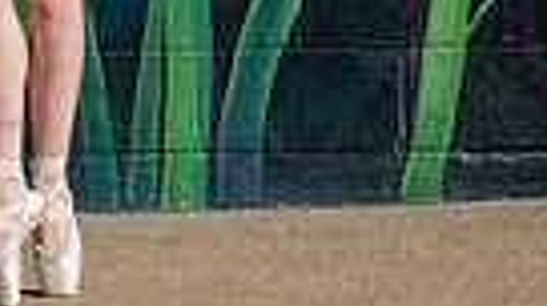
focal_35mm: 364
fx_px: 5271
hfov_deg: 5.9
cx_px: 109
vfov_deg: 3.3
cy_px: -262
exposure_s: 1/1000
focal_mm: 105
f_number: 9
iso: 400
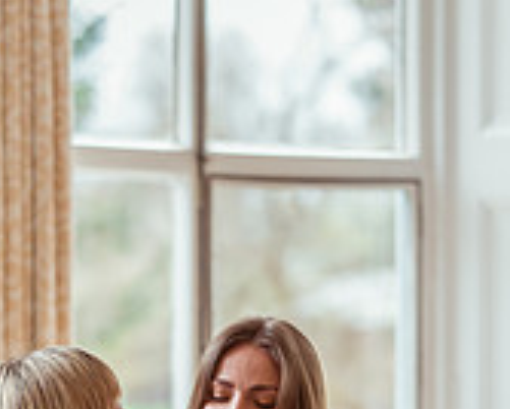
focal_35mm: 277
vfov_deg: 5.6
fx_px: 4186
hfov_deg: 7.0
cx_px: 162
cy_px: 462
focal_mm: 85
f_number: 1.8
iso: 280
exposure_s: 1/1000
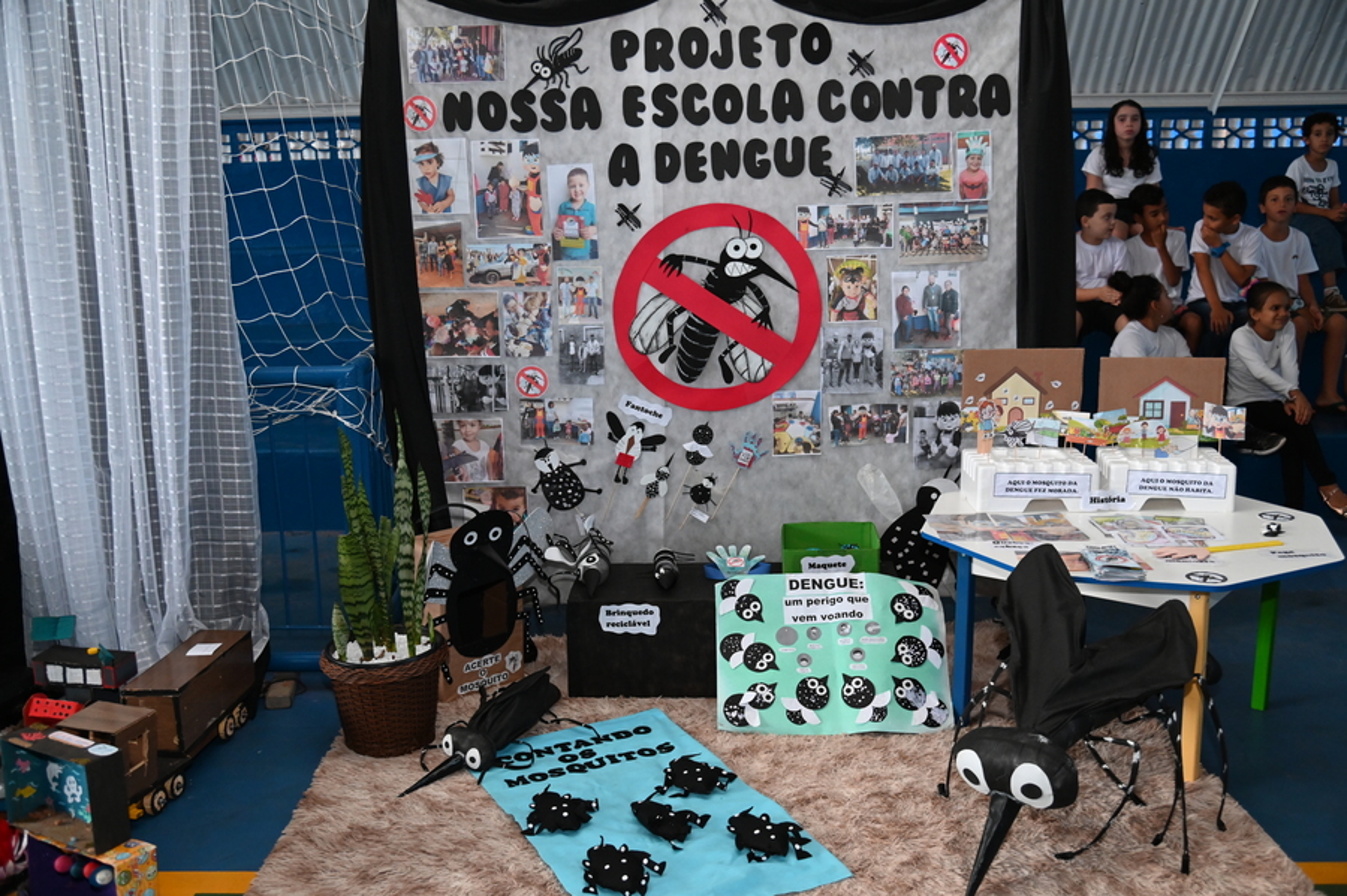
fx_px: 1271
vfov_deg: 38.8
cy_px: 448
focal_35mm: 34
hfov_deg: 55.8
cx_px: 674
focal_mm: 34
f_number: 4
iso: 3200
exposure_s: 1/60
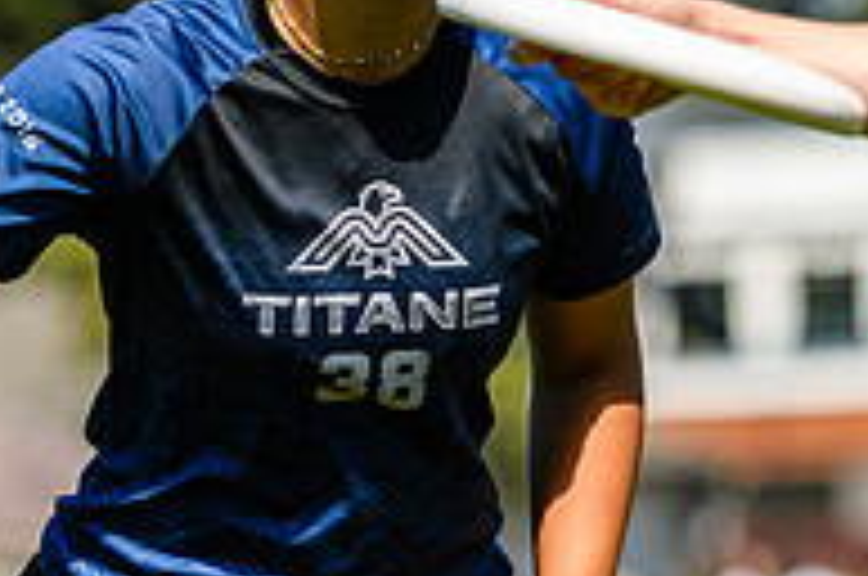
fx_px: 14130
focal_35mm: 587
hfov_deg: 3.5
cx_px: 409
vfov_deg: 2.3
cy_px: 92
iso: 140
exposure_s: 1/1250
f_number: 3.2
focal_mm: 130
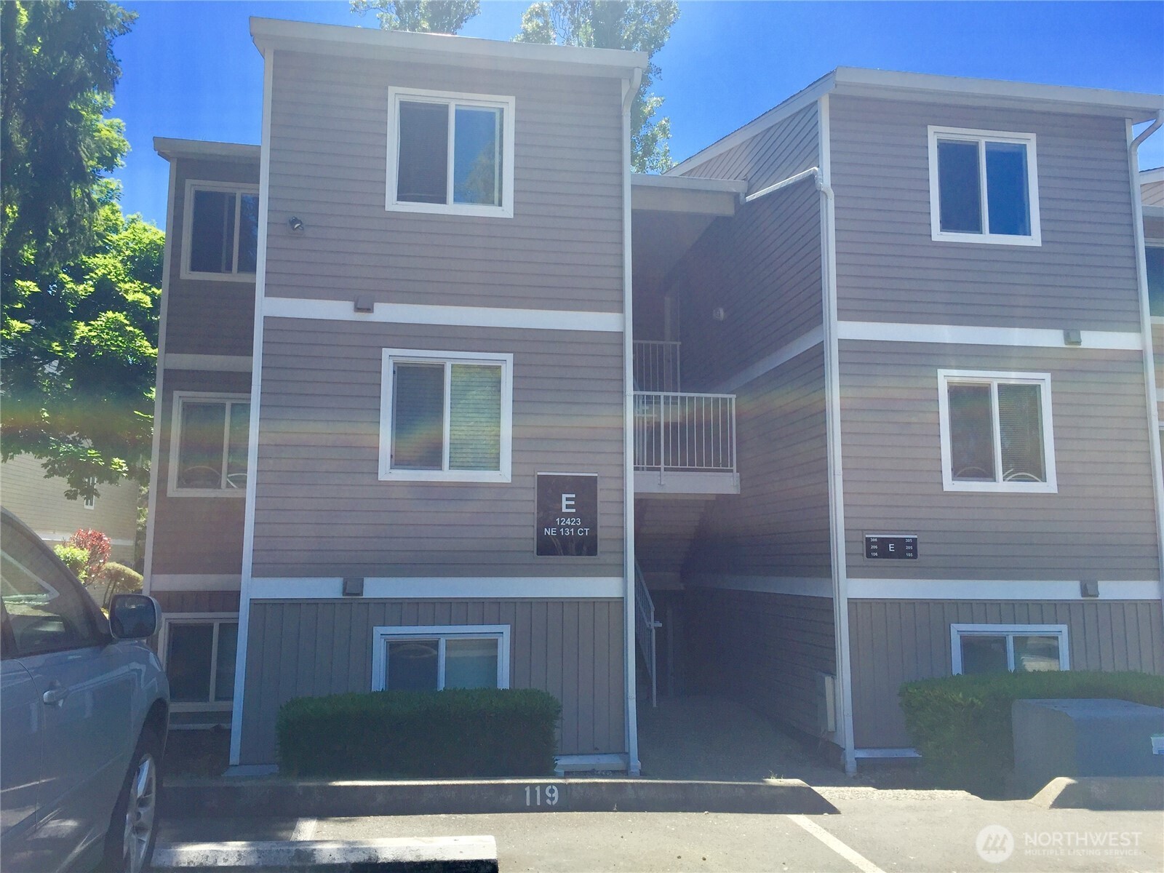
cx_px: 582
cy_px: 436
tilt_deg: +6.7
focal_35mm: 29
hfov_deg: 61.7
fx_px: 975
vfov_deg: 48.2
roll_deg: -1.7
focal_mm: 4.15
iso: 32
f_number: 2.2
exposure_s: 1/989
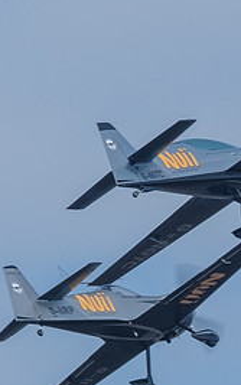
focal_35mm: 2022
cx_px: 328
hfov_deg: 0.7
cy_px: 246
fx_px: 21237
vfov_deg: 1.0
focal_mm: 300
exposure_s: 1/320
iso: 200
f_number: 13
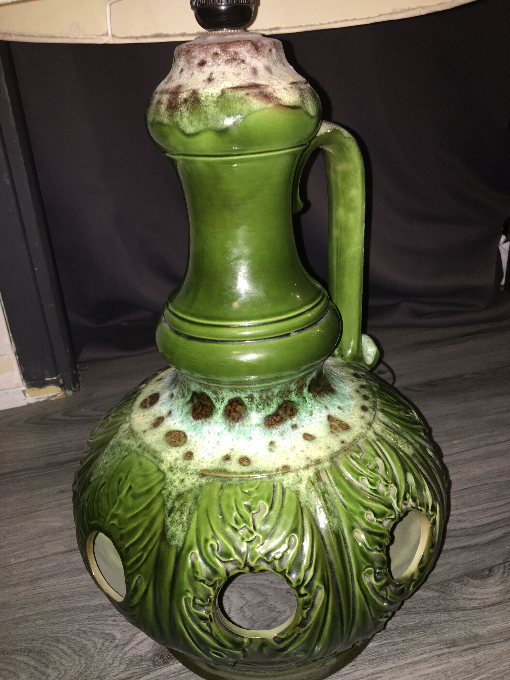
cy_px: 340
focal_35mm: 29
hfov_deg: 48.2
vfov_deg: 61.7
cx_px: 255
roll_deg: +3.2
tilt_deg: -25.7
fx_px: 570
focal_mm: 4.15
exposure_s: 1/17
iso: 50
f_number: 2.2
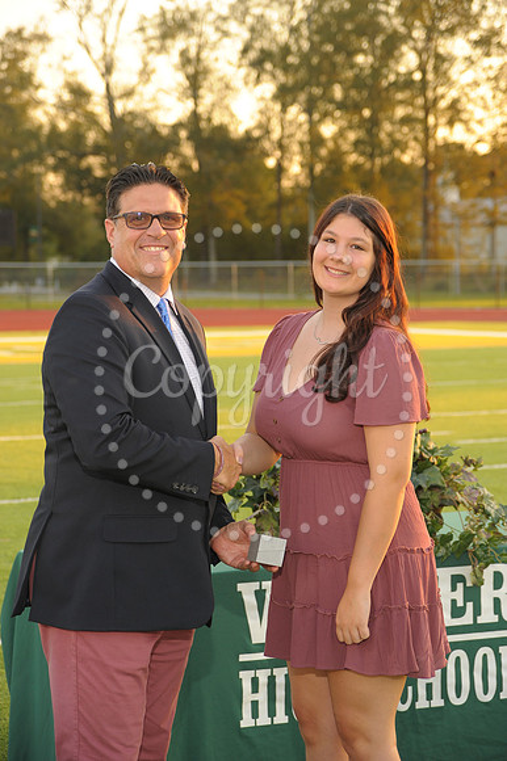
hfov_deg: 14.8
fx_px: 1946
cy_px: 380
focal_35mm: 92
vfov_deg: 22.2
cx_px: 254
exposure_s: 1/80
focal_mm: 92
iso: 320
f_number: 5.6
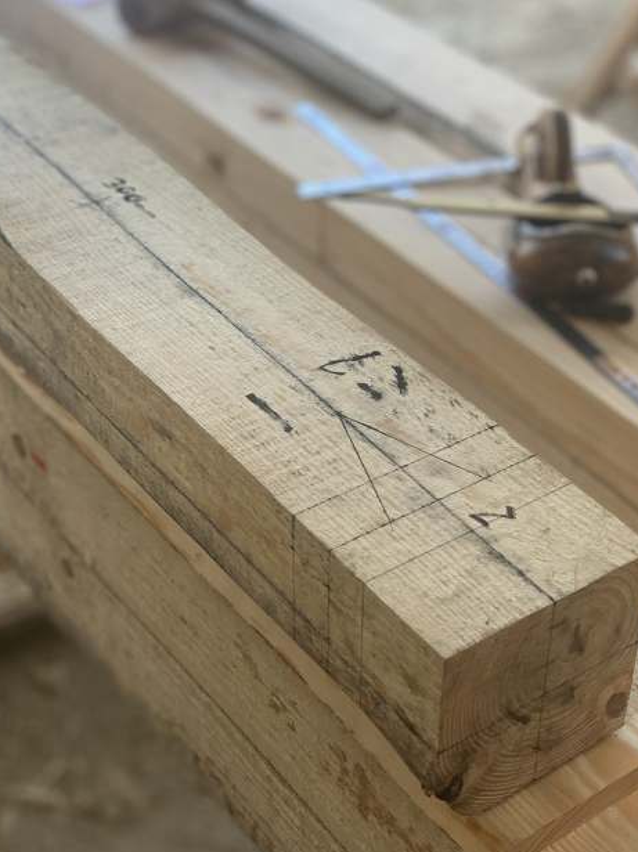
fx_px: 1526
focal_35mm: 62
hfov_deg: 23.6
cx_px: 368
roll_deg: -3.2
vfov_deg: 31.2
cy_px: 396
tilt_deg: -37.0
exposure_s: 1/122
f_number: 2.4
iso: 50
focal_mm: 6
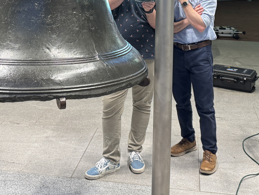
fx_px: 427
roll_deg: -0.9
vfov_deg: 24.3
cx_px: 114
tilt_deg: -6.0
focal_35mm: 57
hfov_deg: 33.7
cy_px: -9
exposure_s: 1/60
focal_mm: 6.76
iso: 200
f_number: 1.78
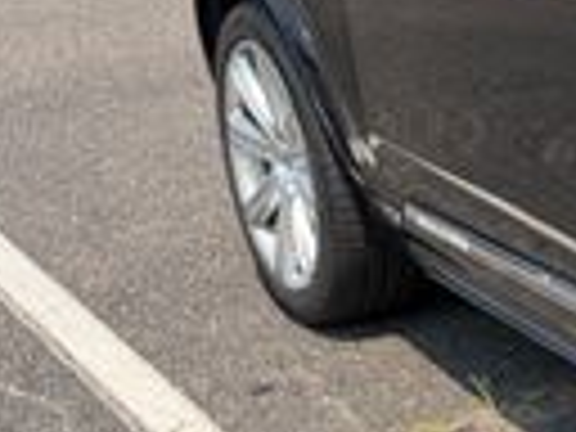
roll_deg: +1.5
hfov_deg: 12.9
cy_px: 36
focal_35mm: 120
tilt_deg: -12.9
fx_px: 1997
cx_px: 1336
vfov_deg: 12.3
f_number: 1.78
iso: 100
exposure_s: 1/2445
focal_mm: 6.76
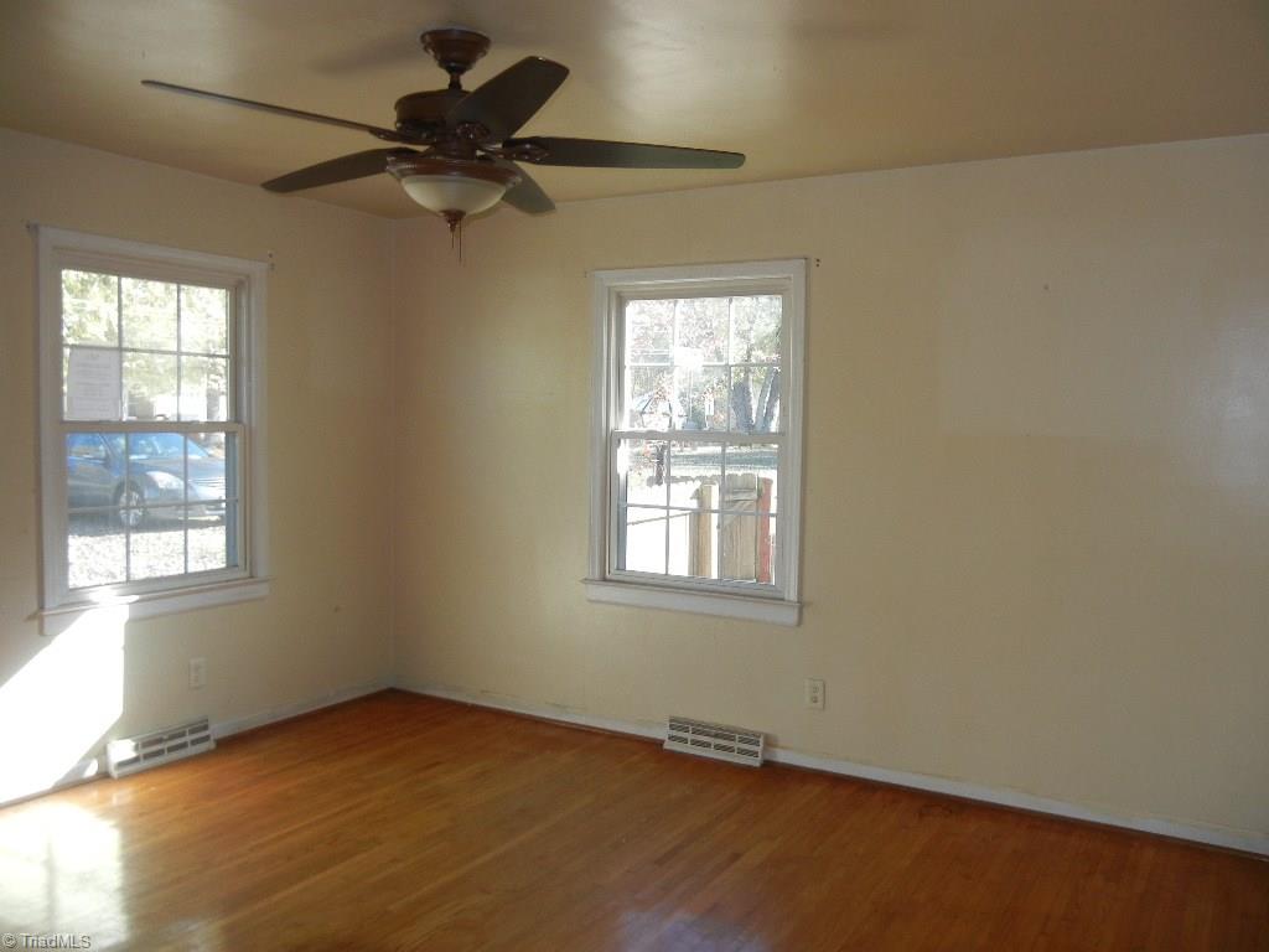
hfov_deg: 60.0
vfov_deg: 46.8
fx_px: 1100
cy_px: 476
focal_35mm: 30
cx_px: 634
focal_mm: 5.4
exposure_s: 1/71.5
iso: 160
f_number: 3.5
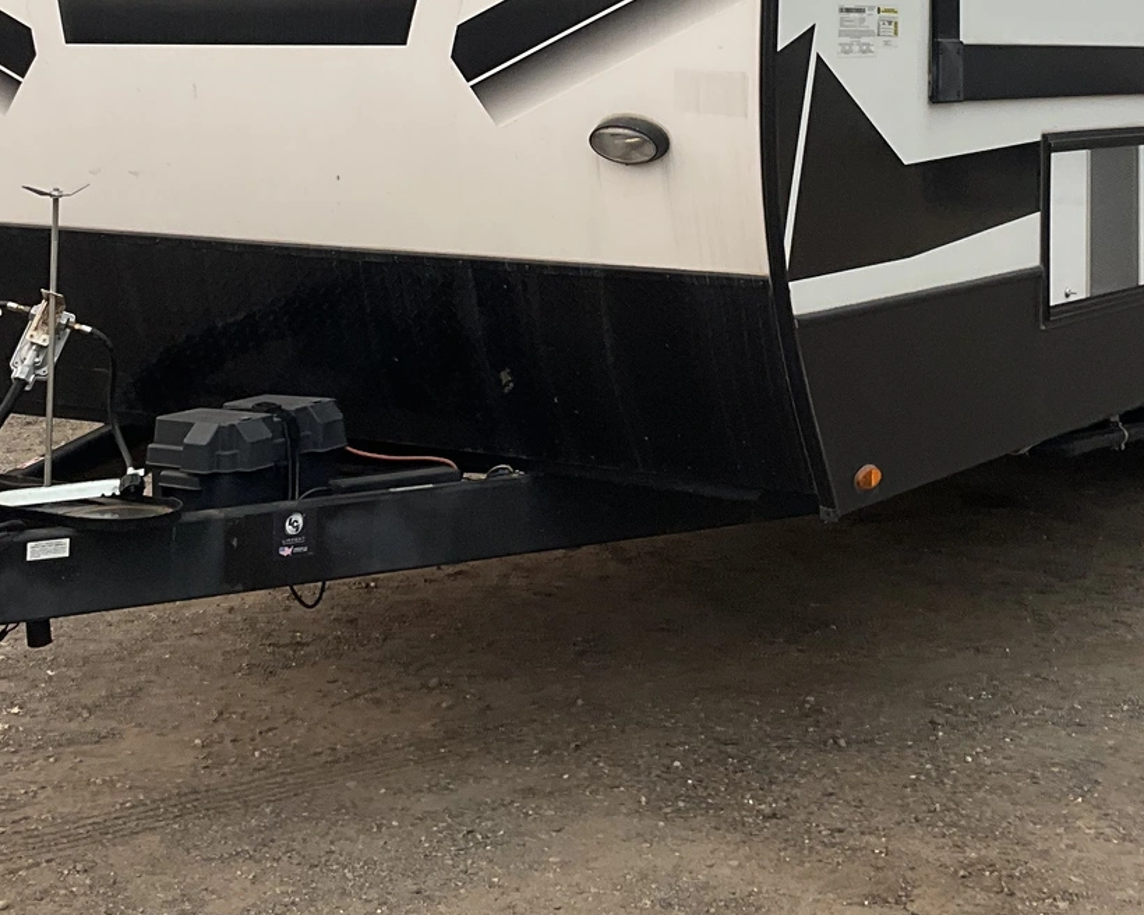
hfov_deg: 27.5
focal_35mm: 69
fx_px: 2336
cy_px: -59
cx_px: 636
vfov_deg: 21.2
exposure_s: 1/1377
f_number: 1.8
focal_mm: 3
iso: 25
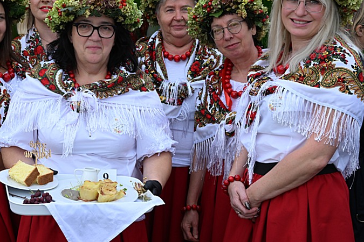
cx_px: 151
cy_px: 94
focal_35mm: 68
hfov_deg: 29.6
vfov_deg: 20.0
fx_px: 688
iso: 400
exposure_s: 1/320
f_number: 9
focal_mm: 51
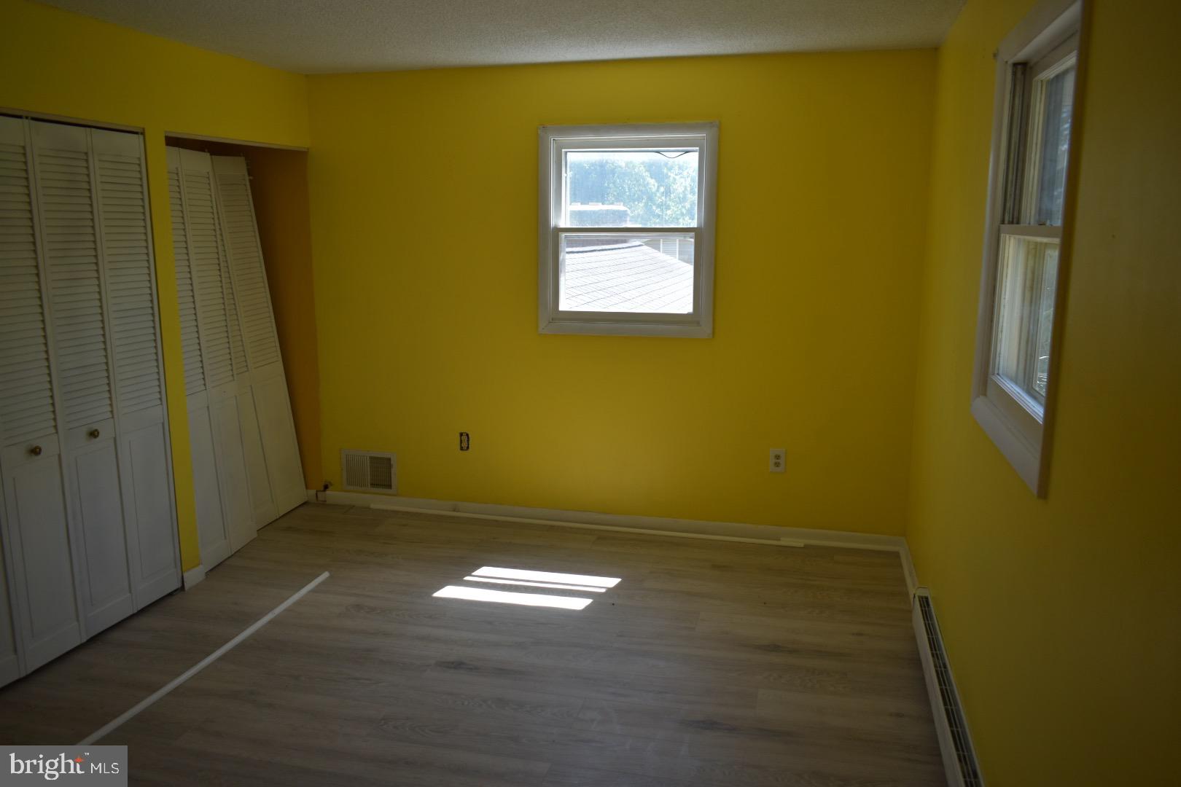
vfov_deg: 47.9
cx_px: 590
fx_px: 886
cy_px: 394
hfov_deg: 67.4
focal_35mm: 27
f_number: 3.5
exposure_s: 1/200
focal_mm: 18
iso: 200
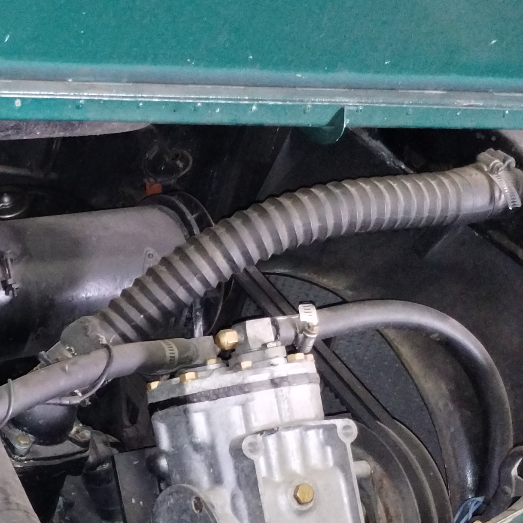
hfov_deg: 19.6
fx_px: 1419
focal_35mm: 83
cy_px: 457
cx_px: -112
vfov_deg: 20.5
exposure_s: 1/20
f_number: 1.8
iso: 2044
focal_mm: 4.27
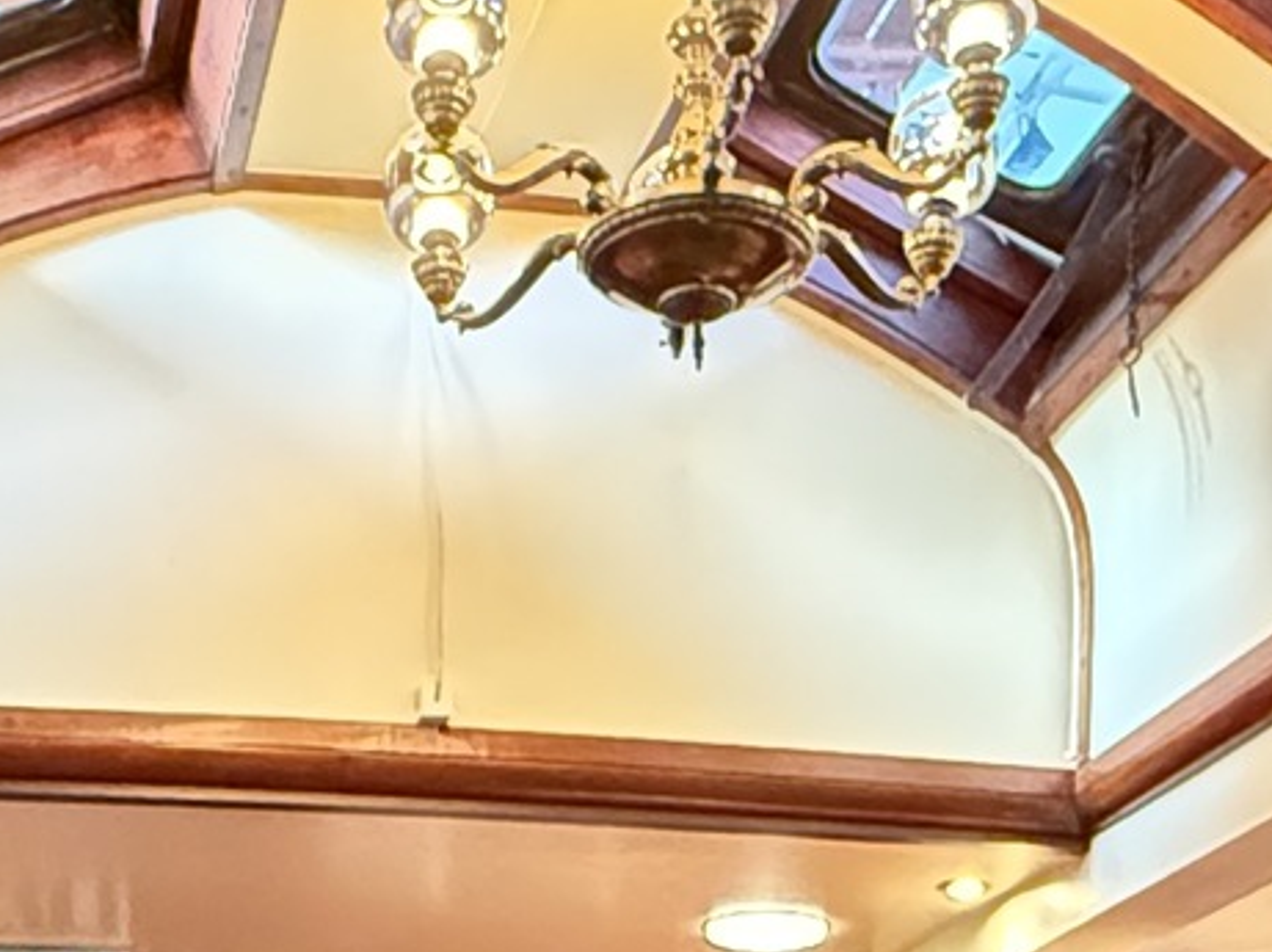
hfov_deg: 25.6
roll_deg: +0.3
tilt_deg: -0.8
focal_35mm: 76
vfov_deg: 16.4
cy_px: 1698
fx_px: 2791
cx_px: 466
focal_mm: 2.22
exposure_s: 1/25
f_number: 2.2
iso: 2500
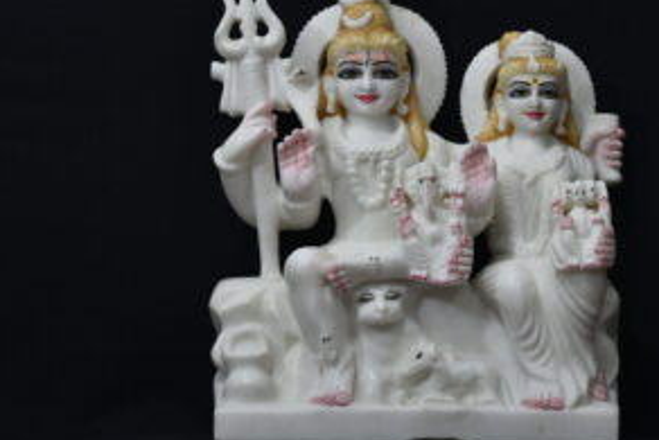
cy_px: 143
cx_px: 442
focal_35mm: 165
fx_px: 3022
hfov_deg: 12.4
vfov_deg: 8.3
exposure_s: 1/500
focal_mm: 112
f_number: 4
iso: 500
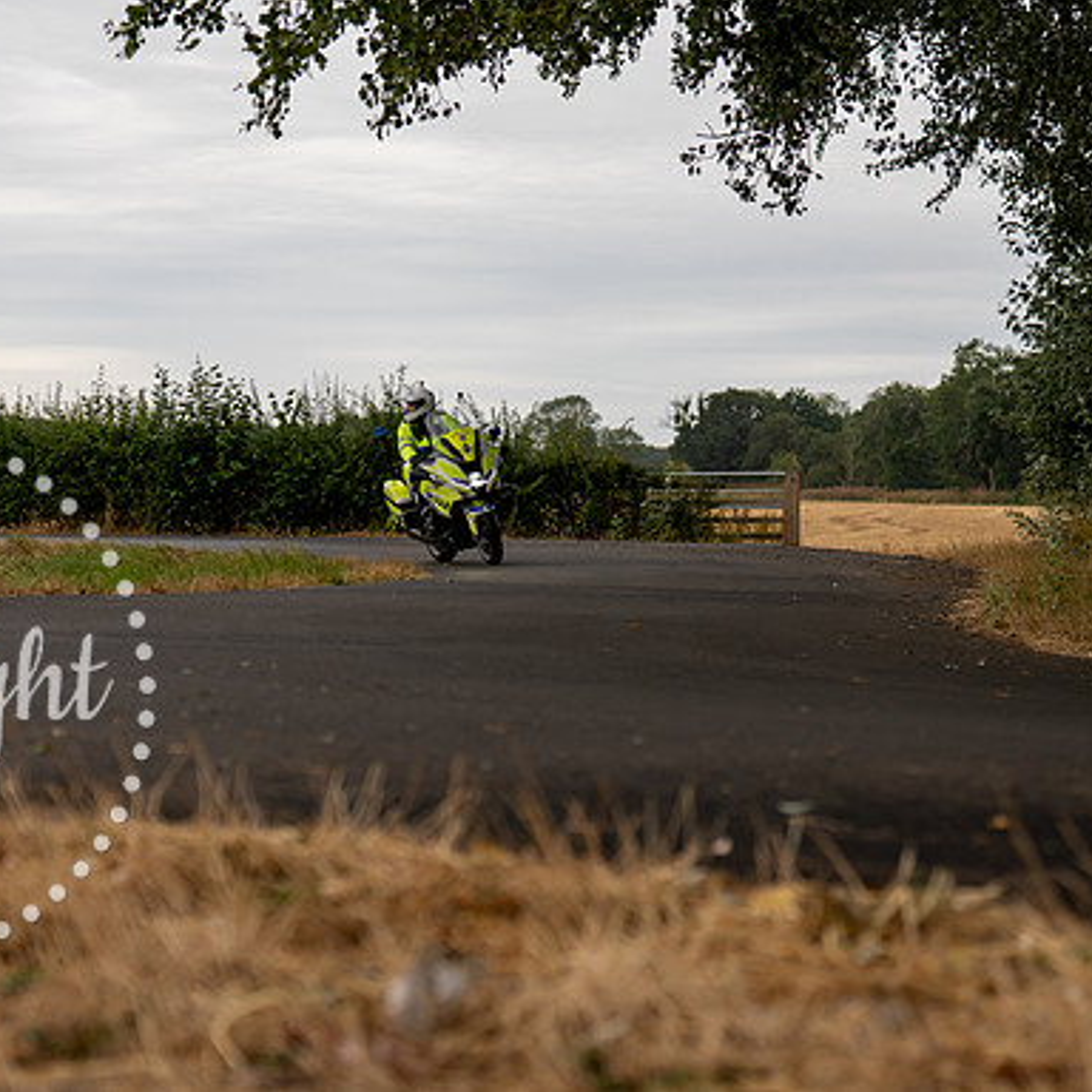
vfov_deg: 14.8
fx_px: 4211
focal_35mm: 118
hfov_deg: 14.8
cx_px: 375
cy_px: 602
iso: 400
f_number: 3.2
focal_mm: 72
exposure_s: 1/1250
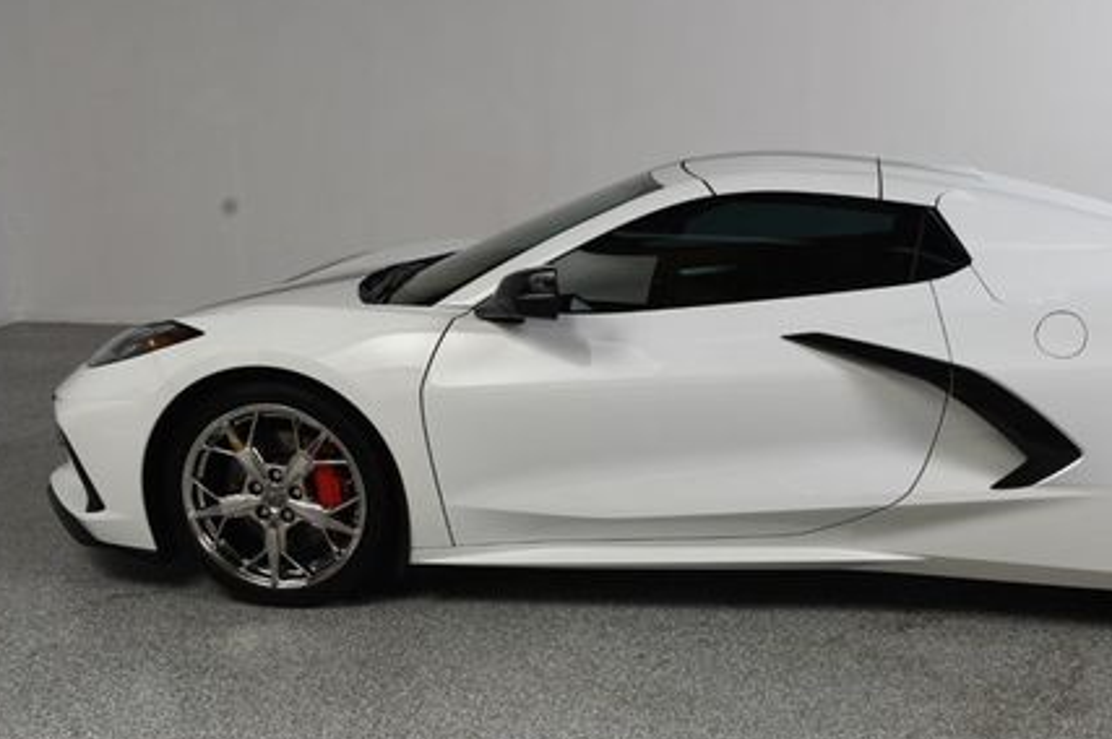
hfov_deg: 42.6
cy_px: 455
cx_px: 799
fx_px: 1389
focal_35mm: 45
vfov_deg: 29.7
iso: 100
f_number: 13
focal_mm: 20
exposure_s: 1/160
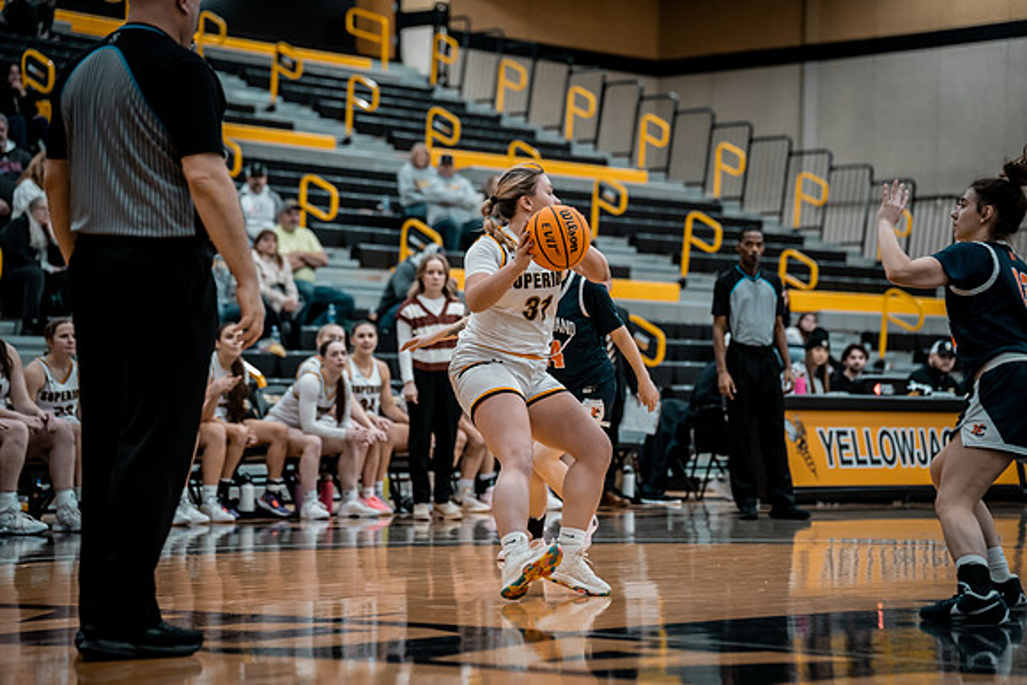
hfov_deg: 20.1
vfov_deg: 13.5
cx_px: 513
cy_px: 343
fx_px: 2903
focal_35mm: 102
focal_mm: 99
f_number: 2.8
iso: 1600
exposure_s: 1/640
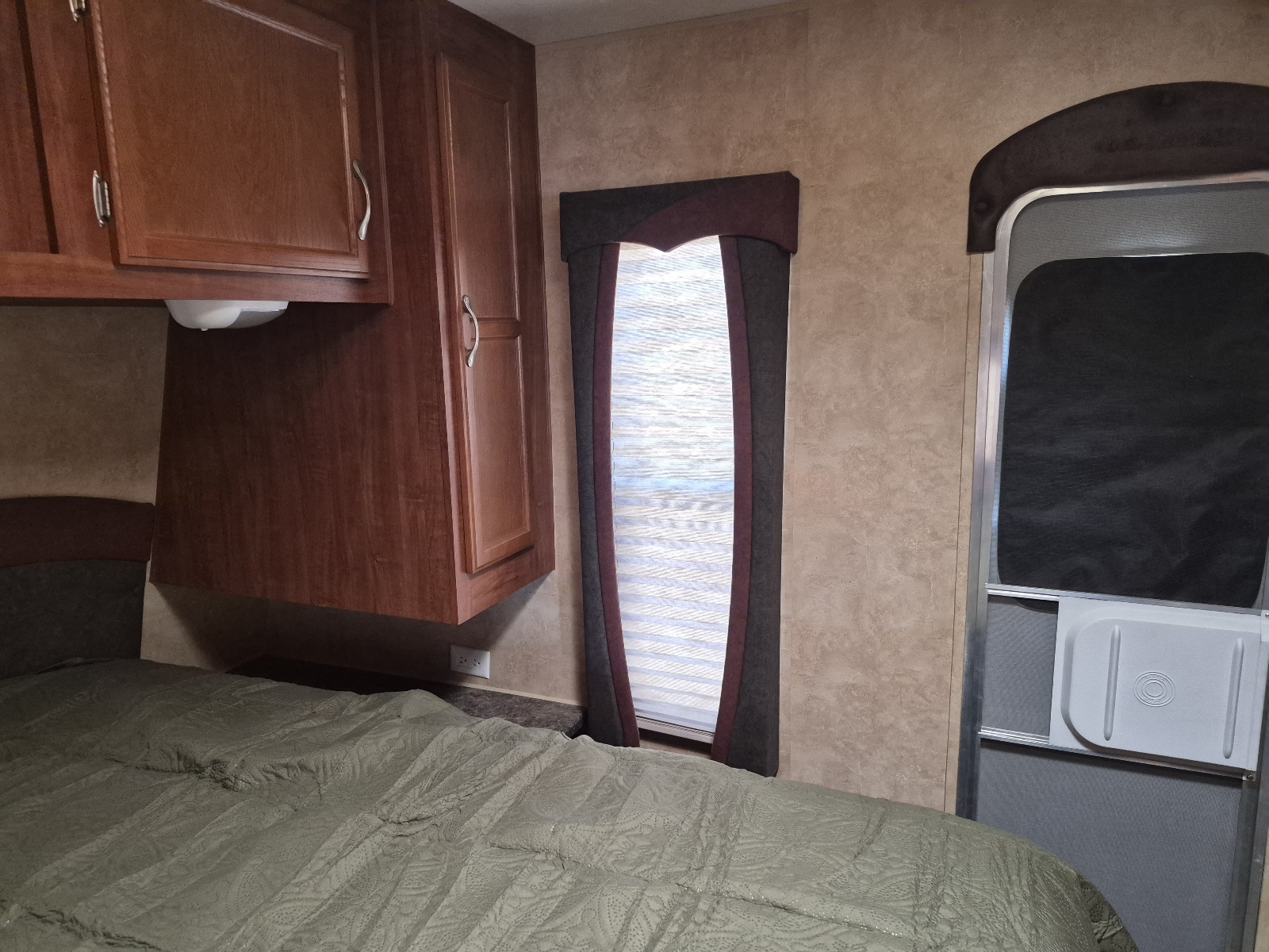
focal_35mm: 23
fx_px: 843
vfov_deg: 58.9
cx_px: 634
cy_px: 476
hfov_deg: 73.9
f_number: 1.8
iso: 800
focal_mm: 5.4
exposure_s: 1/120
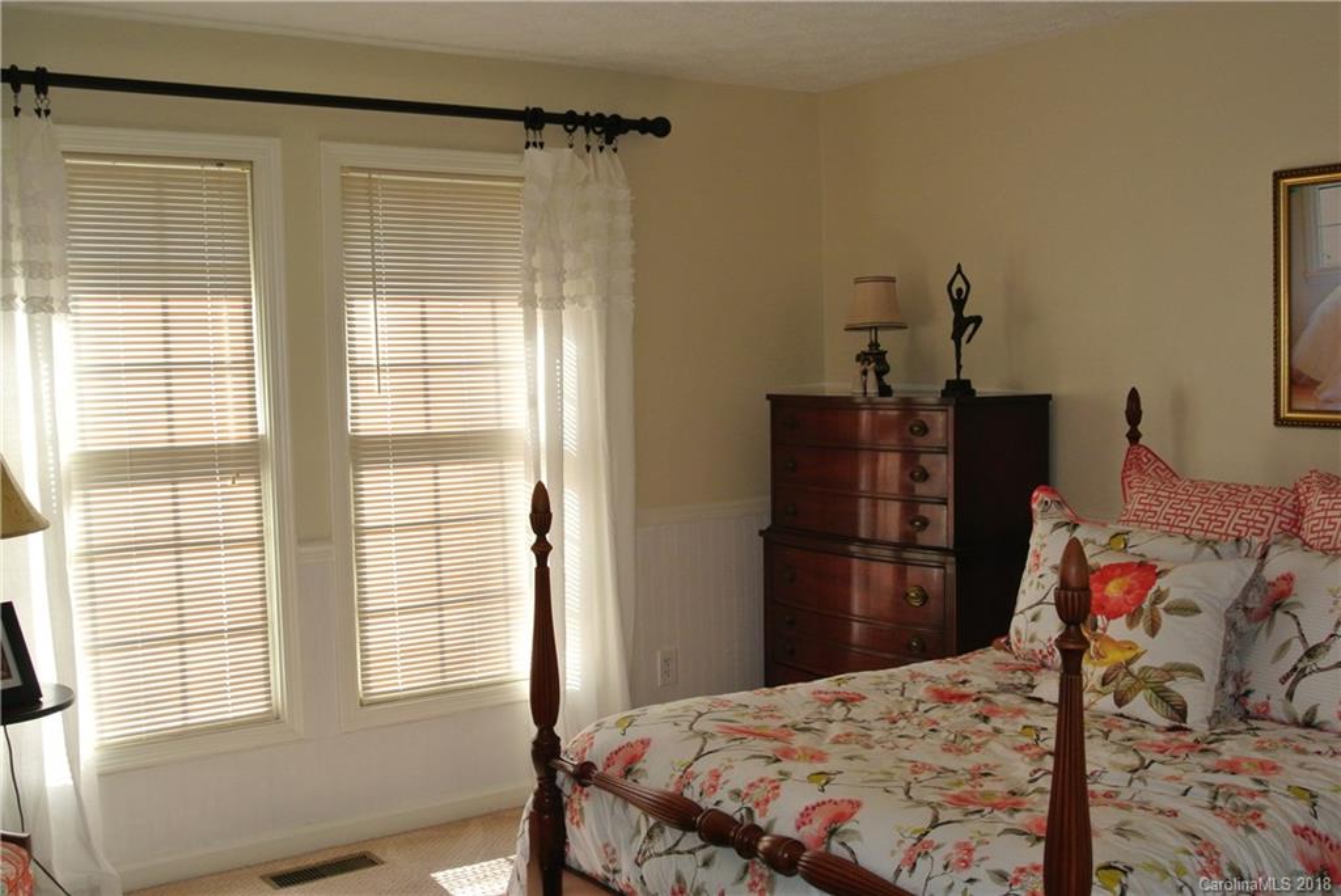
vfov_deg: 34.3
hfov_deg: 49.5
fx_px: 1454
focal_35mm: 39
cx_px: 670
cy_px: 448
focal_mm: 14.5
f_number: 9
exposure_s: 1/60
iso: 400
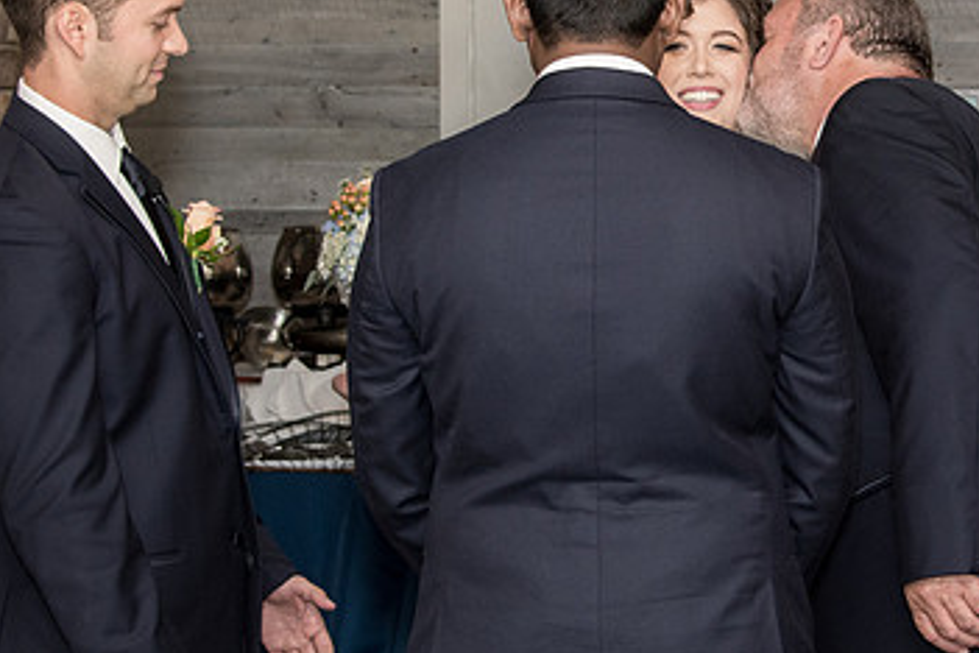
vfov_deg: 11.4
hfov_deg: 16.9
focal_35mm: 120
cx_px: 794
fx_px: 3263
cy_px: 201
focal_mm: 40
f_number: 5.6
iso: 640
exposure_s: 1/160
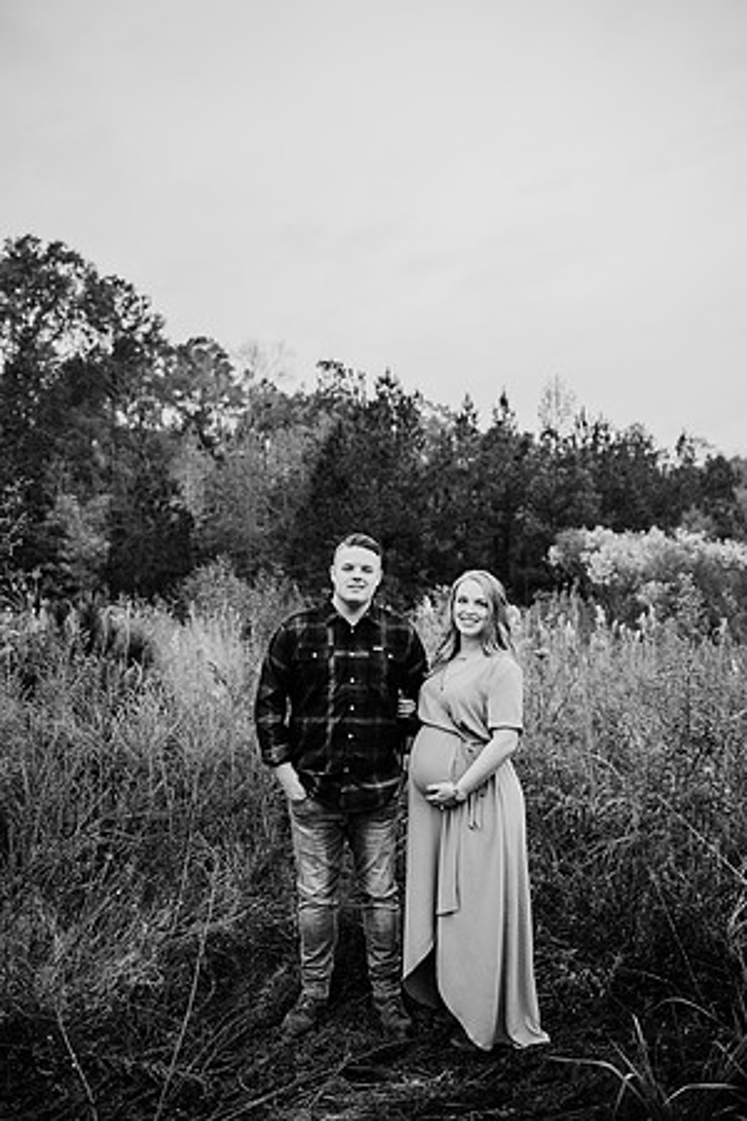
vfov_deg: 73.7
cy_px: 560
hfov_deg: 53.1
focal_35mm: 24
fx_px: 747
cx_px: 374
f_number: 2.5
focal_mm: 24
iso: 400
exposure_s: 1/250
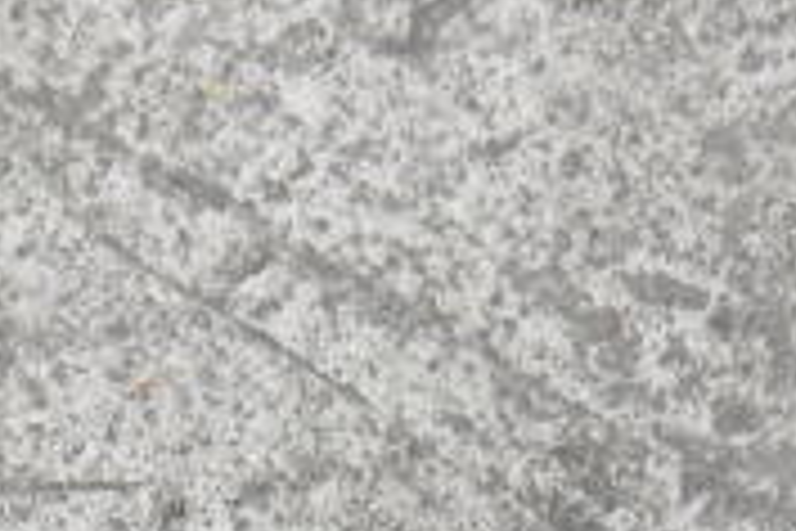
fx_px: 6273
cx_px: -513
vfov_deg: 4.8
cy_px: 610
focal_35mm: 284
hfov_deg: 7.1
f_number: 5.6
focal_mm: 55
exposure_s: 1/100
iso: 11400
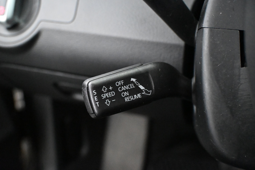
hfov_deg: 48.7
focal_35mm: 40
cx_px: 128
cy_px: 85
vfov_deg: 33.6
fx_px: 282
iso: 12800
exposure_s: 1/25
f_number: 4.5
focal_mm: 26.5
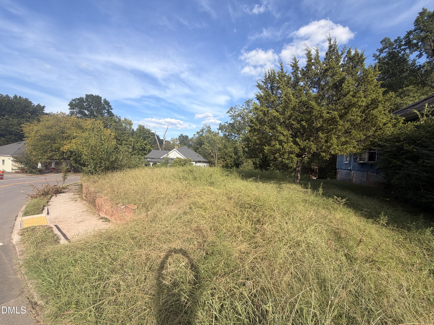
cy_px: 162
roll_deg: -3.8
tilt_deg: -0.8
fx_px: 176
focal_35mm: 14
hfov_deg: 102.1
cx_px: 217
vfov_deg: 85.7
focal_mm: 2.22
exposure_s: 1/770
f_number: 2.2
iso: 32
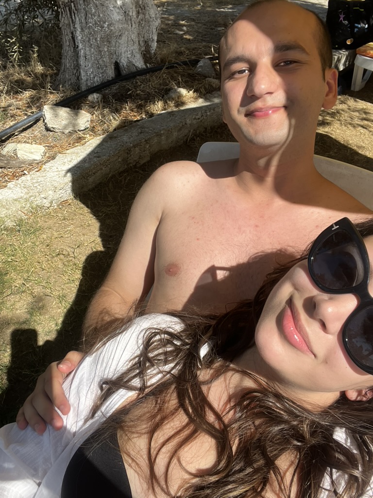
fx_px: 431
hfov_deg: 46.8
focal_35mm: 30
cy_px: 249
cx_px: 186
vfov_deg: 60.0
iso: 32
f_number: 2.2
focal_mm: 2.71
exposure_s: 1/720
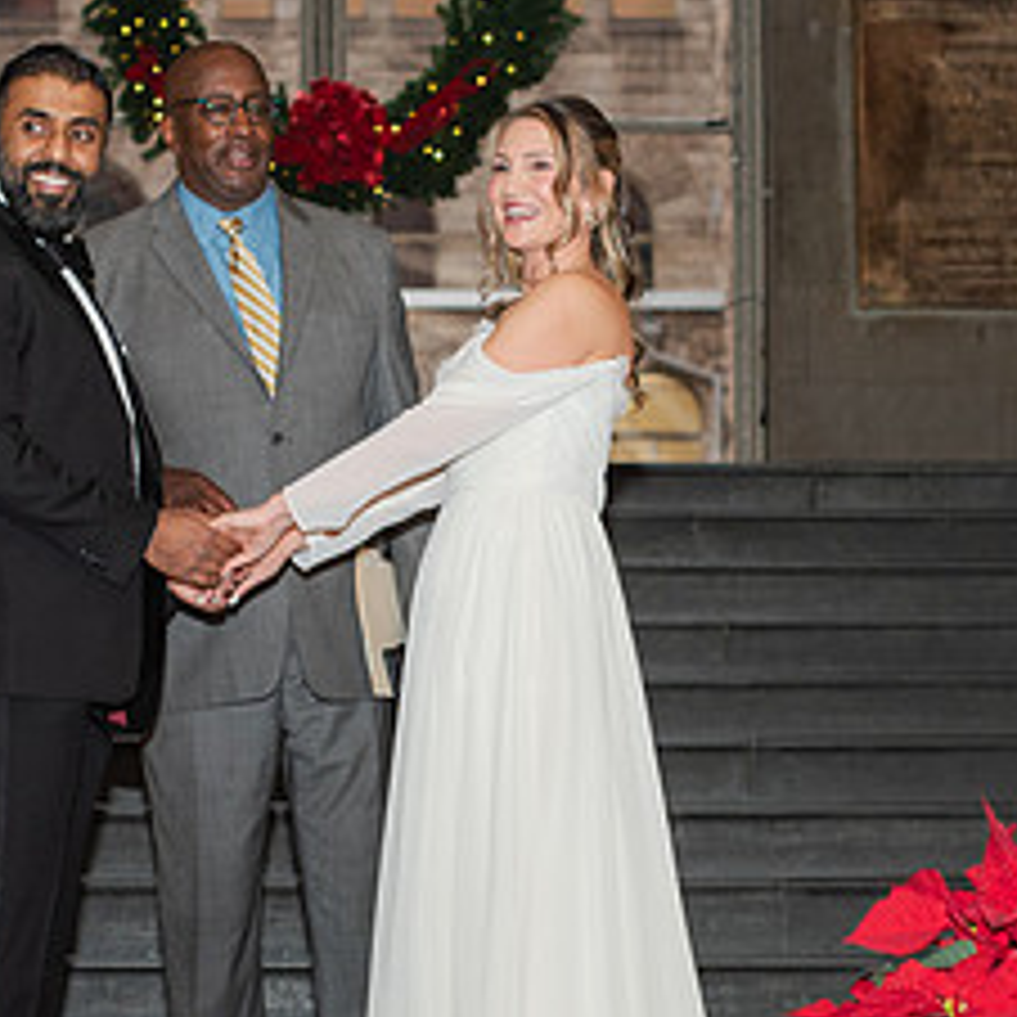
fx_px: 4122
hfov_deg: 14.1
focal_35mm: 124
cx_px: 438
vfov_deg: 14.1
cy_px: 569
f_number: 3.5
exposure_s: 1/200
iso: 800
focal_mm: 50
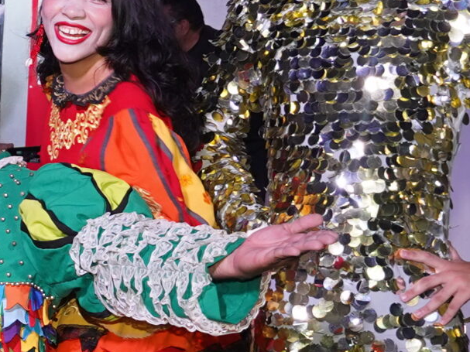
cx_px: -208
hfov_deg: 12.9
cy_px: 211
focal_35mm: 146
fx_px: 1982
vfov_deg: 10.2
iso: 800
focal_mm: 24
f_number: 4.5
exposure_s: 1/100
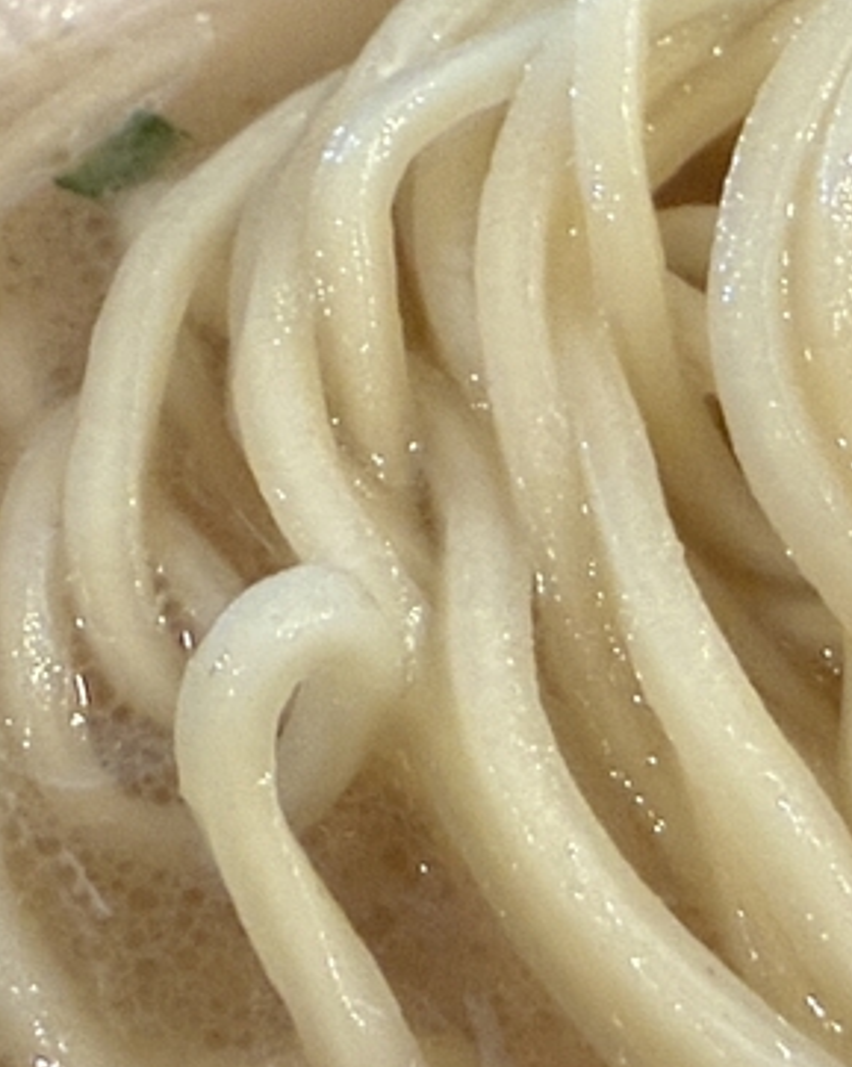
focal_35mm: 81
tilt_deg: -45.7
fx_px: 2556
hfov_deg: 18.9
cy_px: 545
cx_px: 304
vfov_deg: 23.6
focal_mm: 2.22
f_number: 2.2
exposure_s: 1/60
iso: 500
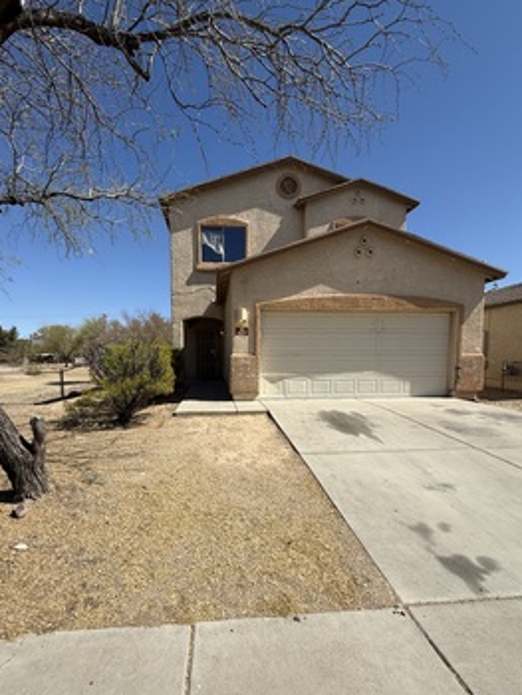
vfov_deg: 94.1
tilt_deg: -3.7
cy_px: 385
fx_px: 321
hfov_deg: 78.0
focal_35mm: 16
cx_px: 236
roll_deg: +0.4
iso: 50
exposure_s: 1/2841
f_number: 2.2
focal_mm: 2.22
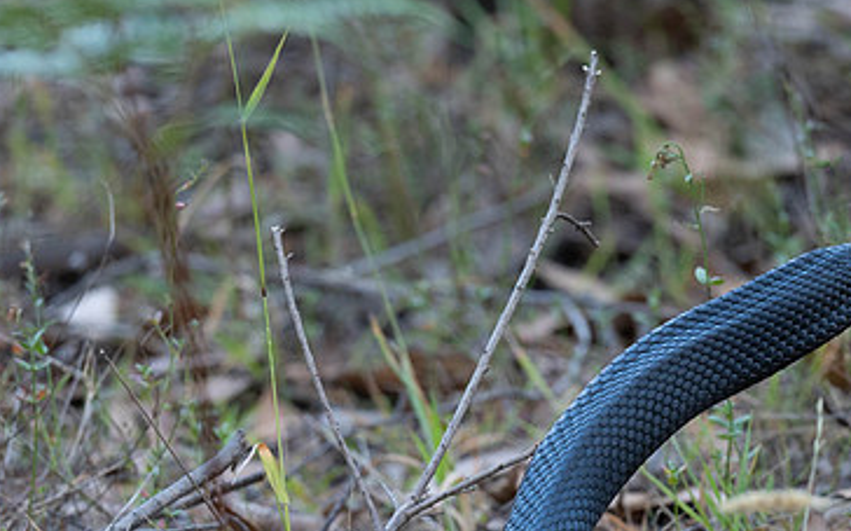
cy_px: 494
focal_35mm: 925
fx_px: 21440
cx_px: 454
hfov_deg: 2.3
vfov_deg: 1.4
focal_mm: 500
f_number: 5.6
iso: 1250
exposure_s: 1/160
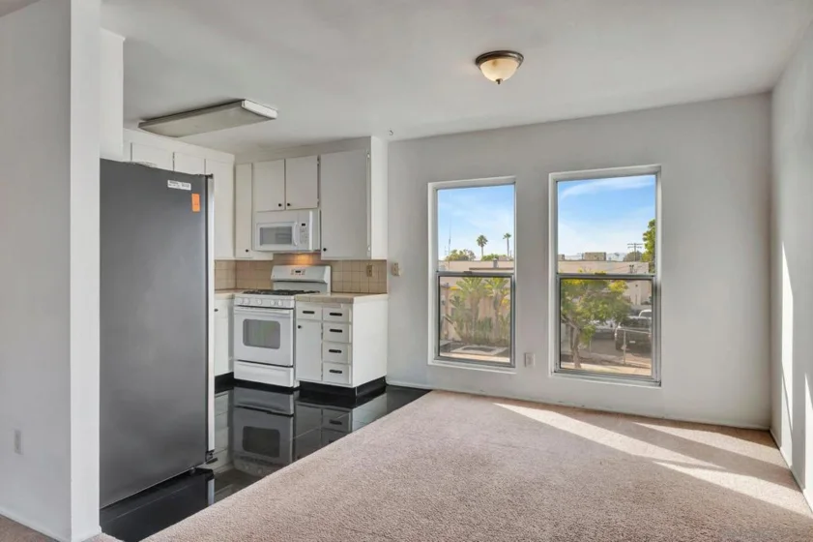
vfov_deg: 58.3
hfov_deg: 79.9
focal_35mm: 22
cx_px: 406
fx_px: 485
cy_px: 271
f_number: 8
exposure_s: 1/160
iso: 400
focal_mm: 21.5
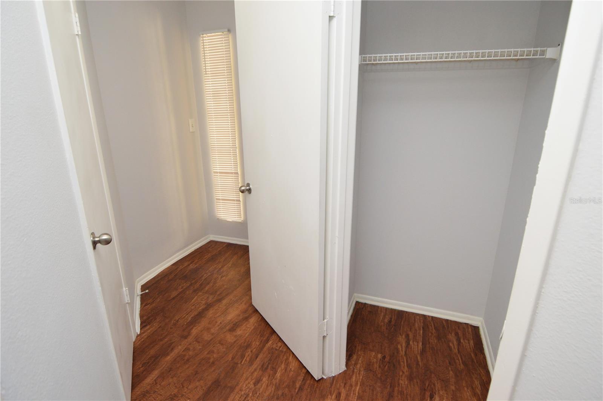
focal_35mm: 18
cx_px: 302
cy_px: 200
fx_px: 301
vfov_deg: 67.3
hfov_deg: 90.1
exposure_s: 1/60
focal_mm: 12
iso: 900
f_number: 4
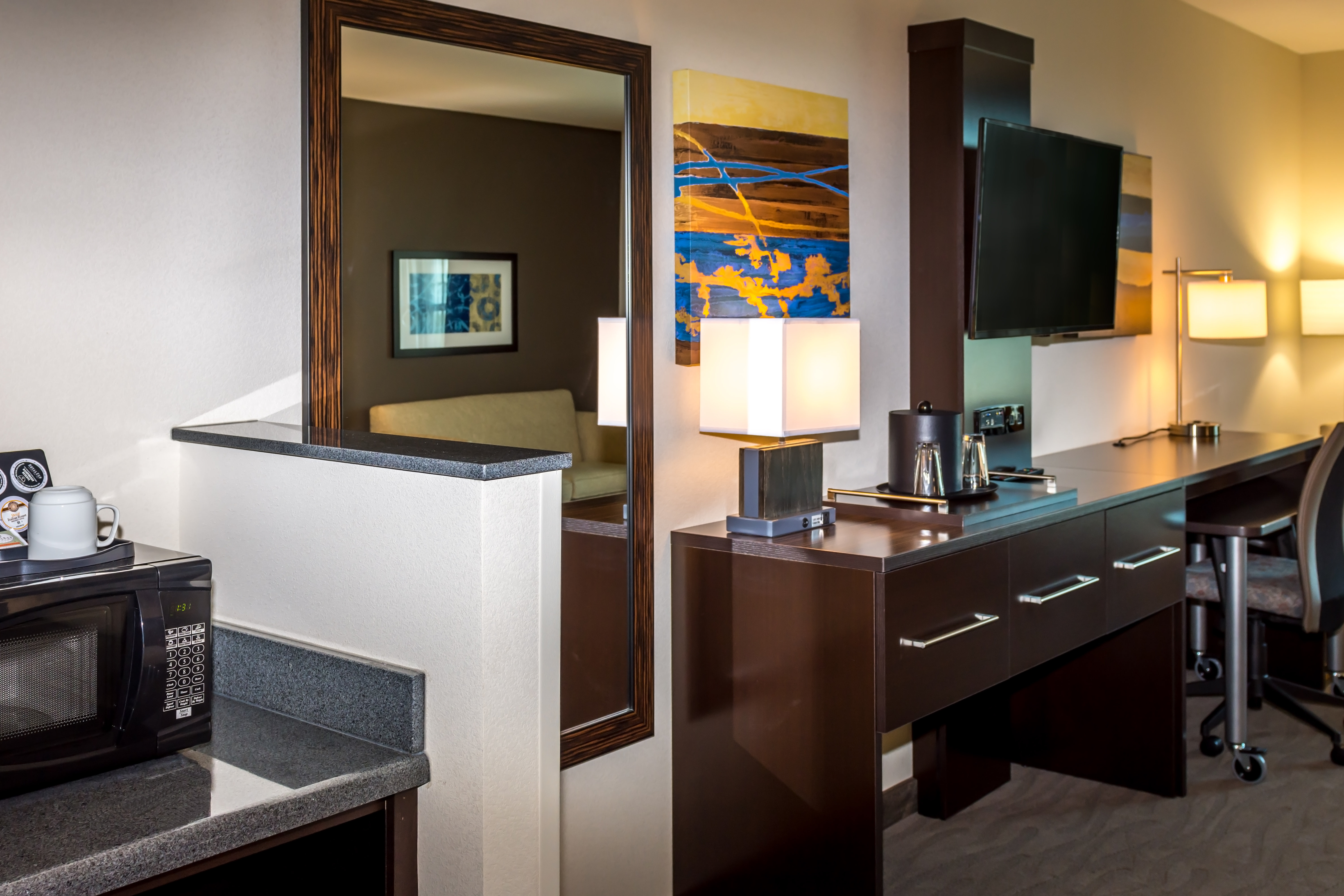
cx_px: 672
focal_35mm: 36
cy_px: 448
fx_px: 1344
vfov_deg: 36.9
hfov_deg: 53.1
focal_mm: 24
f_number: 5.6
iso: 320
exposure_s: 1/60
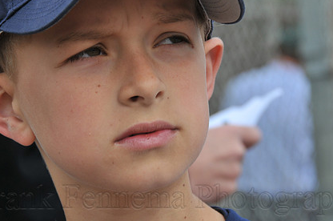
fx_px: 1835
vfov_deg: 6.9
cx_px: 154
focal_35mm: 199
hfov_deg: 10.4
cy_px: 99
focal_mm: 95
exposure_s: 1/250
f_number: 8
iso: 200
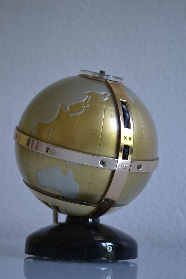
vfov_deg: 33.4
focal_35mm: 60
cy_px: 140
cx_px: 93
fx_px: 465
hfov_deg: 22.6
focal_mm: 40
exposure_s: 1/40
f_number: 5.3
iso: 400
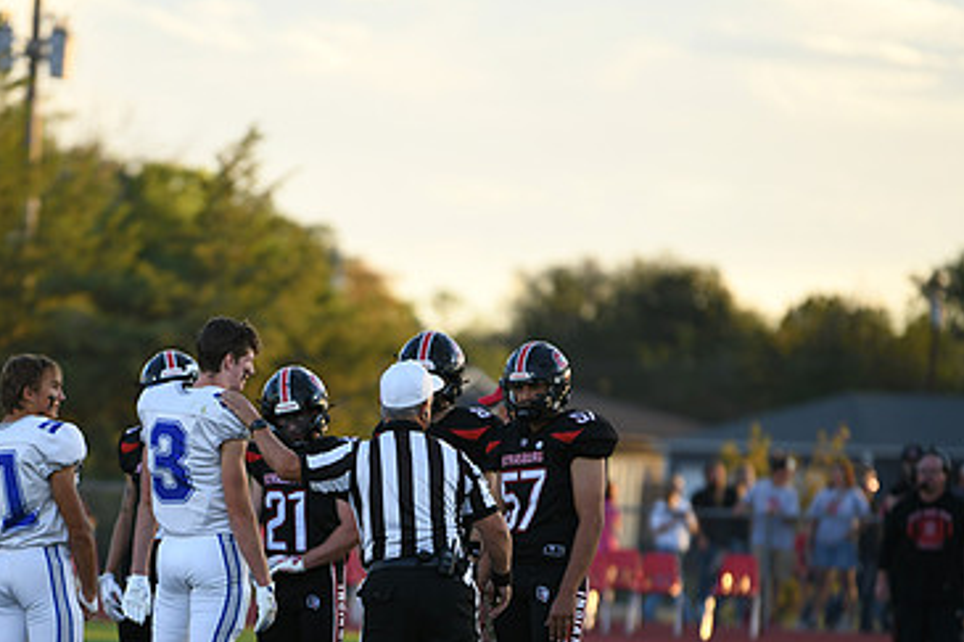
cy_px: 506
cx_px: 251
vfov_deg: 4.3
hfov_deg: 6.5
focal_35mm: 318
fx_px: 8511
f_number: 2.8
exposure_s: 1/160
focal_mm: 200
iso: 160
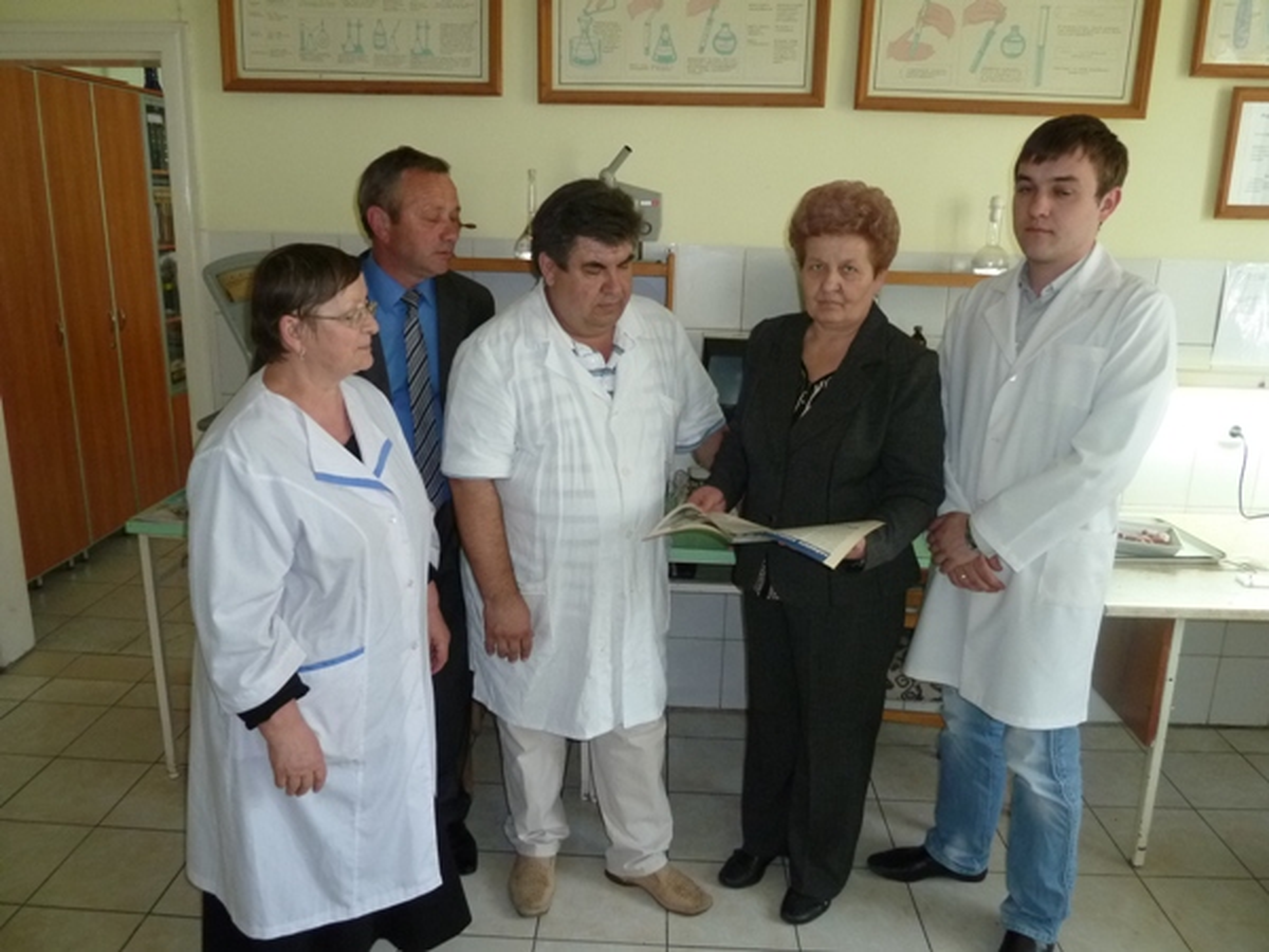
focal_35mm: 25
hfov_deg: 69.4
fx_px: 916
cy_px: 476
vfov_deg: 54.9
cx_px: 634
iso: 250
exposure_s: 1/30
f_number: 3.3
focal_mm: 4.1
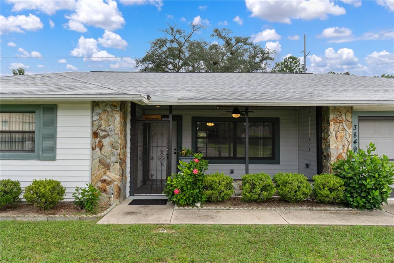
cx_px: 197
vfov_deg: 56.1
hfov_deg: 77.3
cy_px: 132
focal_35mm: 22
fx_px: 246
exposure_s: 1/250
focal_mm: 15
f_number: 8
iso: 320
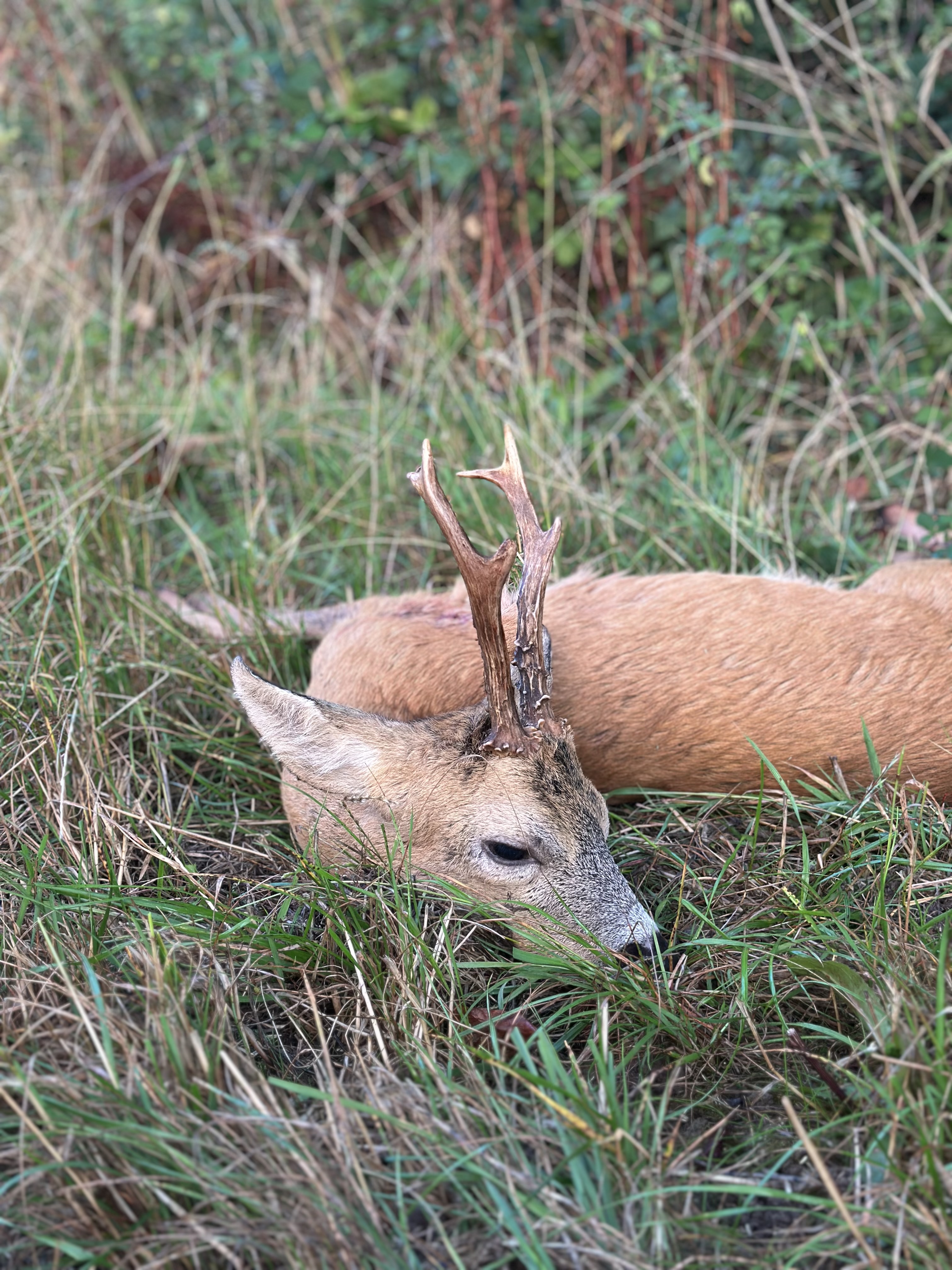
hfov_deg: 30.3
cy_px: 635
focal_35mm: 48
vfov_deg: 39.7
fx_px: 1760
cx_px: 476
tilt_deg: -13.5
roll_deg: -1.3
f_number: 1.78
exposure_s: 1/89
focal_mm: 6.86
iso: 125
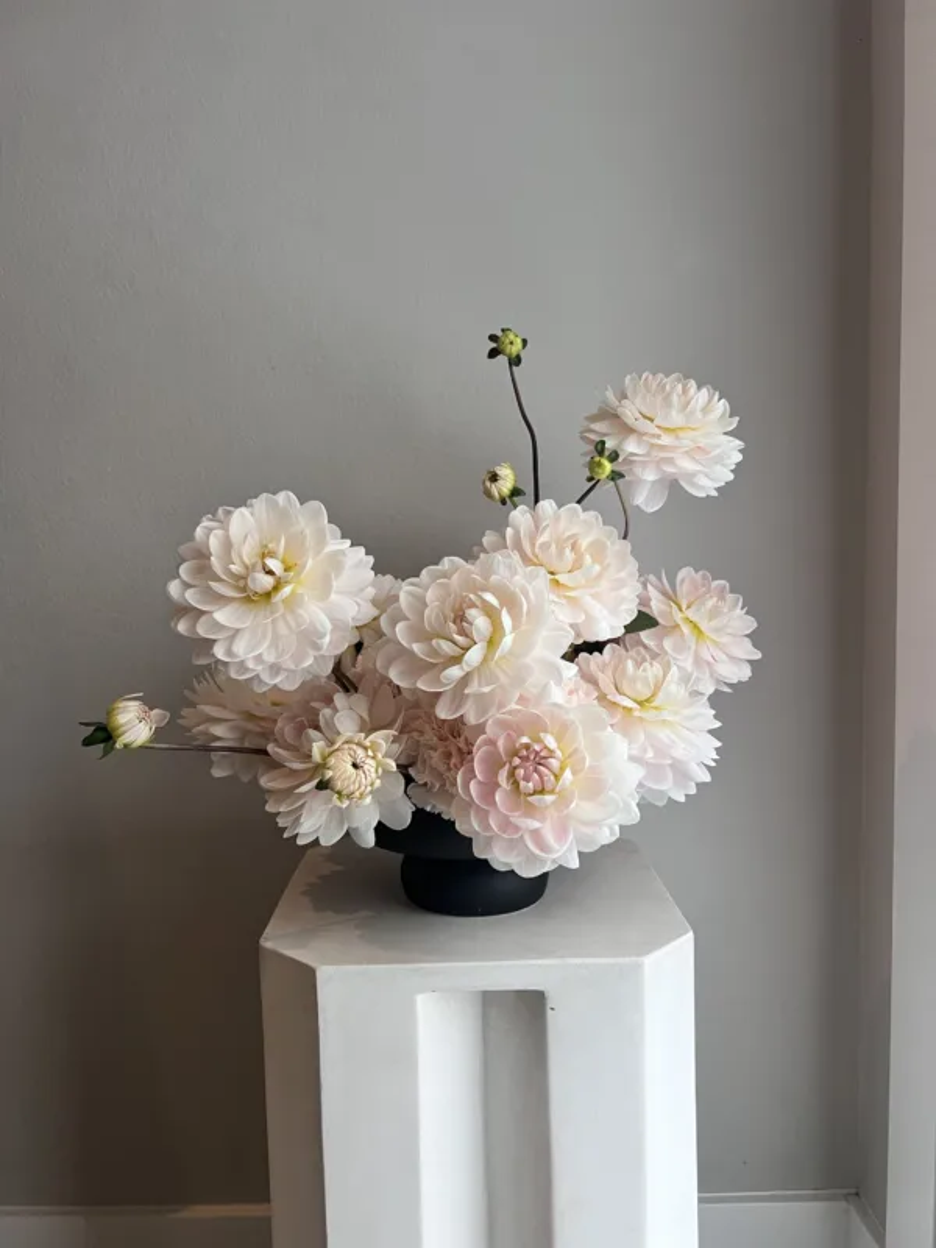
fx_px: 937
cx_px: 468
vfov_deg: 67.3
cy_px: 624
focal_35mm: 26
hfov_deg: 53.1
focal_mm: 5.7
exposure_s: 1/60
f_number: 1.5
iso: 125
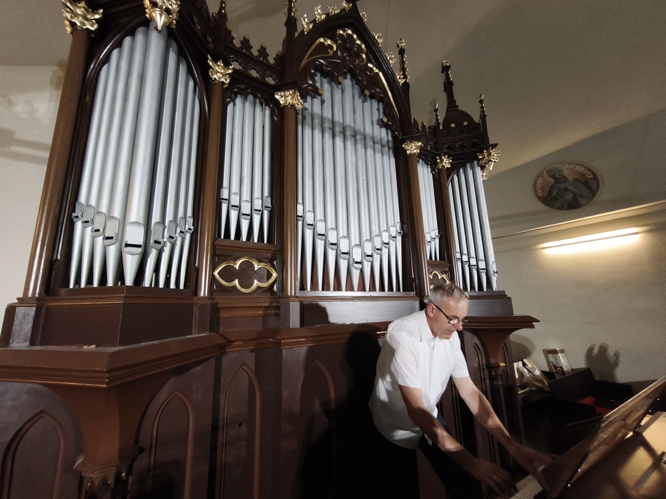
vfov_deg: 81.7
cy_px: 250
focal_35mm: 15
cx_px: 333
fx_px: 289
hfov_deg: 98.2
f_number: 2.2
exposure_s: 1/33.3
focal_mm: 1.91
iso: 250
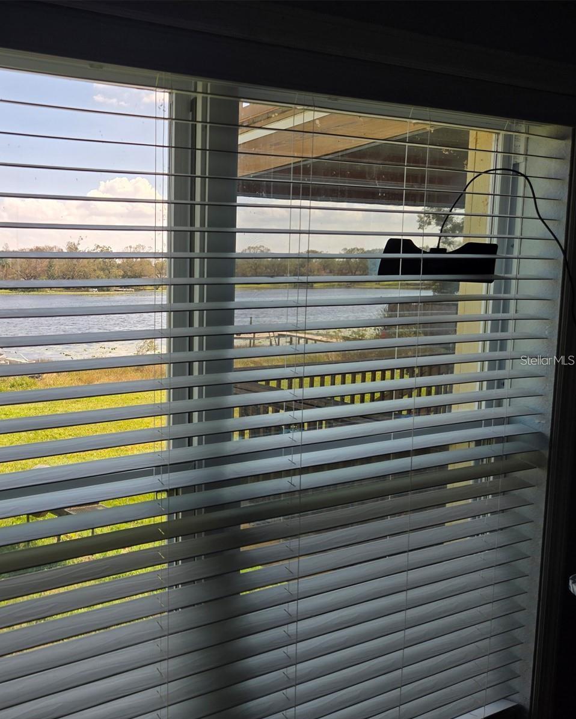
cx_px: 96
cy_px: 360
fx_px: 639
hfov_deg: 45.5
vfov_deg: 58.8
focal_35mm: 30
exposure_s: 1/655
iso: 25
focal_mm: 5.4
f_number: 1.8
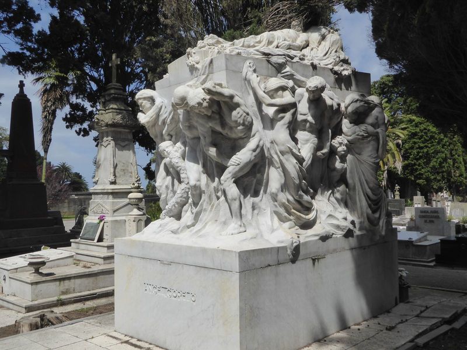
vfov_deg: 39.7
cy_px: 175
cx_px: 234
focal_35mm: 36
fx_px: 486
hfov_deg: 51.4
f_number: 5.6
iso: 160
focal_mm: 6.3
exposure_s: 1/640
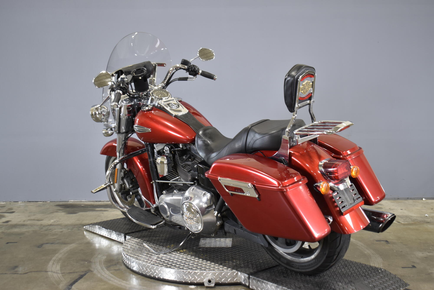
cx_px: 217
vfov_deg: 29.9
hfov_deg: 43.6
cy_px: 145
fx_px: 542
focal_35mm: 45
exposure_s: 1/15
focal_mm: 30
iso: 400
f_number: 4.2
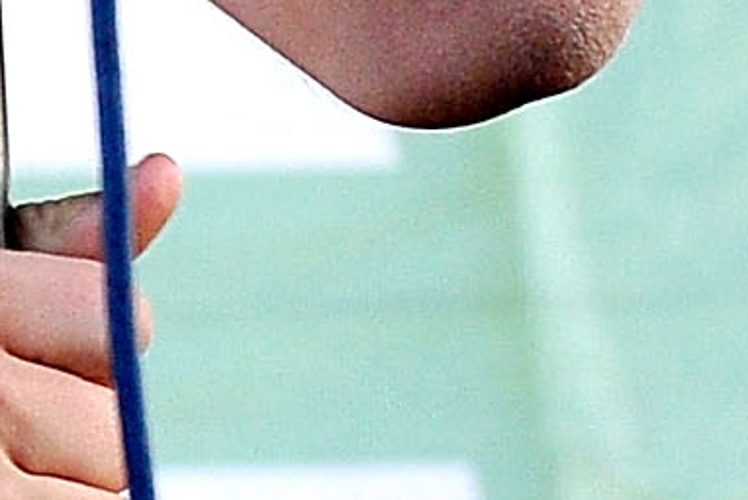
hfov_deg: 1.3
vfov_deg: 0.9
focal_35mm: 1571
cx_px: -1079
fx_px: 32652
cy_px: -367
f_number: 11
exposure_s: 1/125
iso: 1600
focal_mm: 200
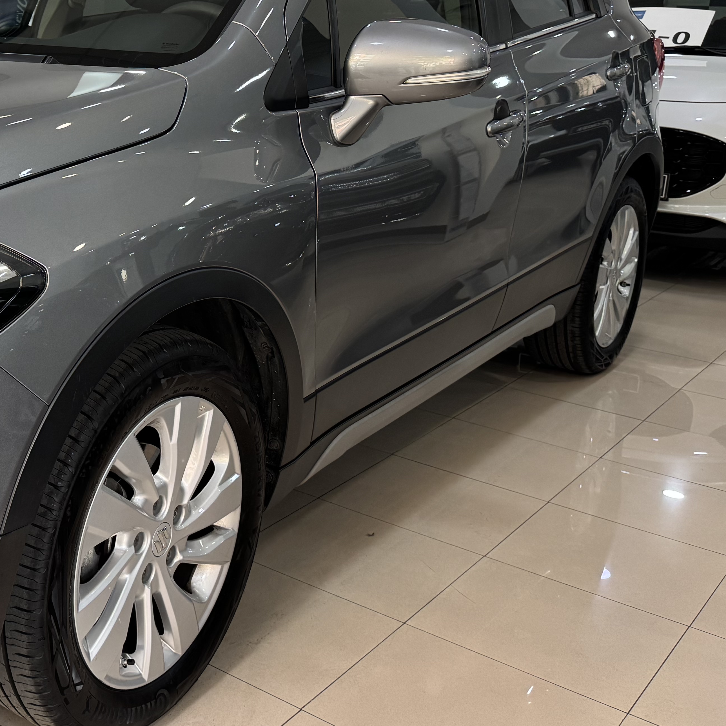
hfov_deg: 32.9
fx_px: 1115
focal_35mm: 47
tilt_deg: -10.5
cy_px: 211
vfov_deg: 35.5
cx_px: -8
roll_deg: -1.4
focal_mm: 6.76
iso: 160
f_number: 1.78
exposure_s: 1/100
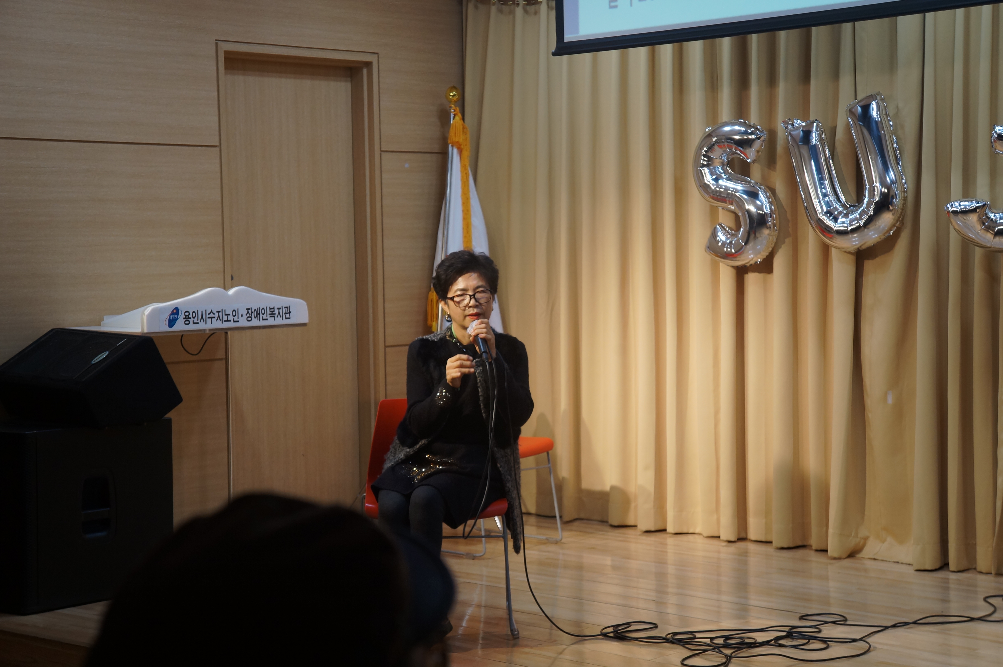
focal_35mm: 70
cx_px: 502
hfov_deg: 28.7
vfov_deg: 19.3
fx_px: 1962
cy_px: 334
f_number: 5
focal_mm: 47
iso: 500
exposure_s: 1/80
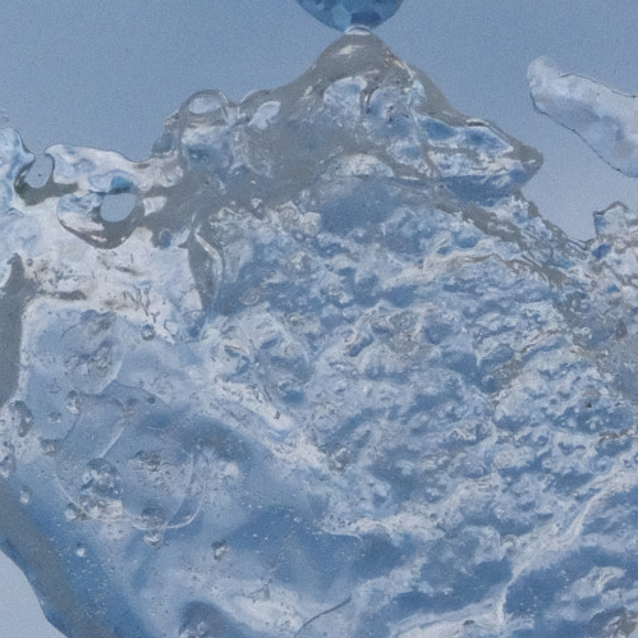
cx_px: -17
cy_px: -160
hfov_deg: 2.7
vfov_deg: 2.7
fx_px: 13304
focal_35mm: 638
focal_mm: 156.1
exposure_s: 1/1600
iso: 12800
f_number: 16
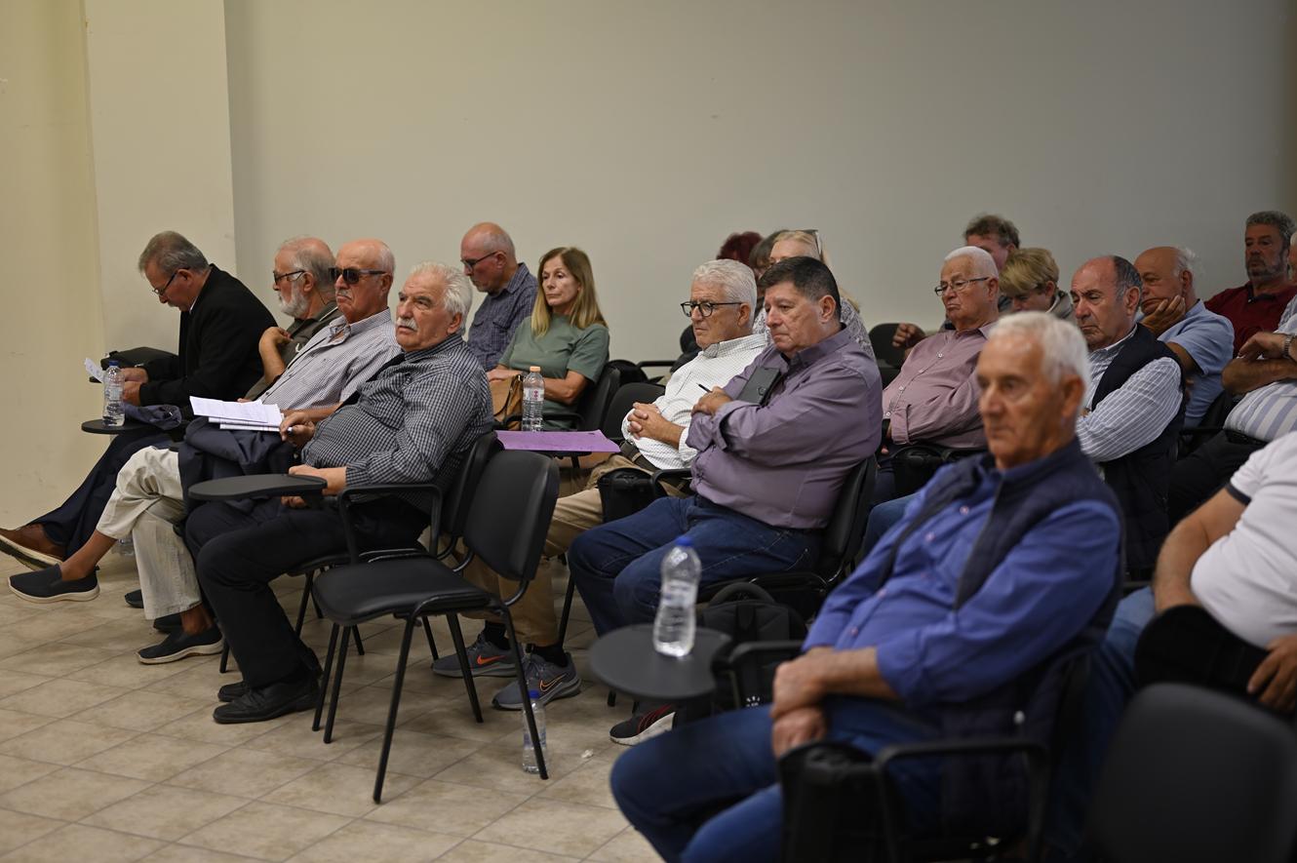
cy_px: 432
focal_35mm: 50
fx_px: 1800
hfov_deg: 39.6
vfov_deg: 27.0
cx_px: 648
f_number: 1.8
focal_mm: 50
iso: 180
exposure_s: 1/200
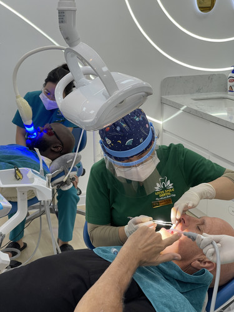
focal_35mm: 64
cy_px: 156
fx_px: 577
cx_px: 117
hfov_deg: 22.9
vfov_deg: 30.3
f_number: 2.2
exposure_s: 1/100
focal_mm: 7.5
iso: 50
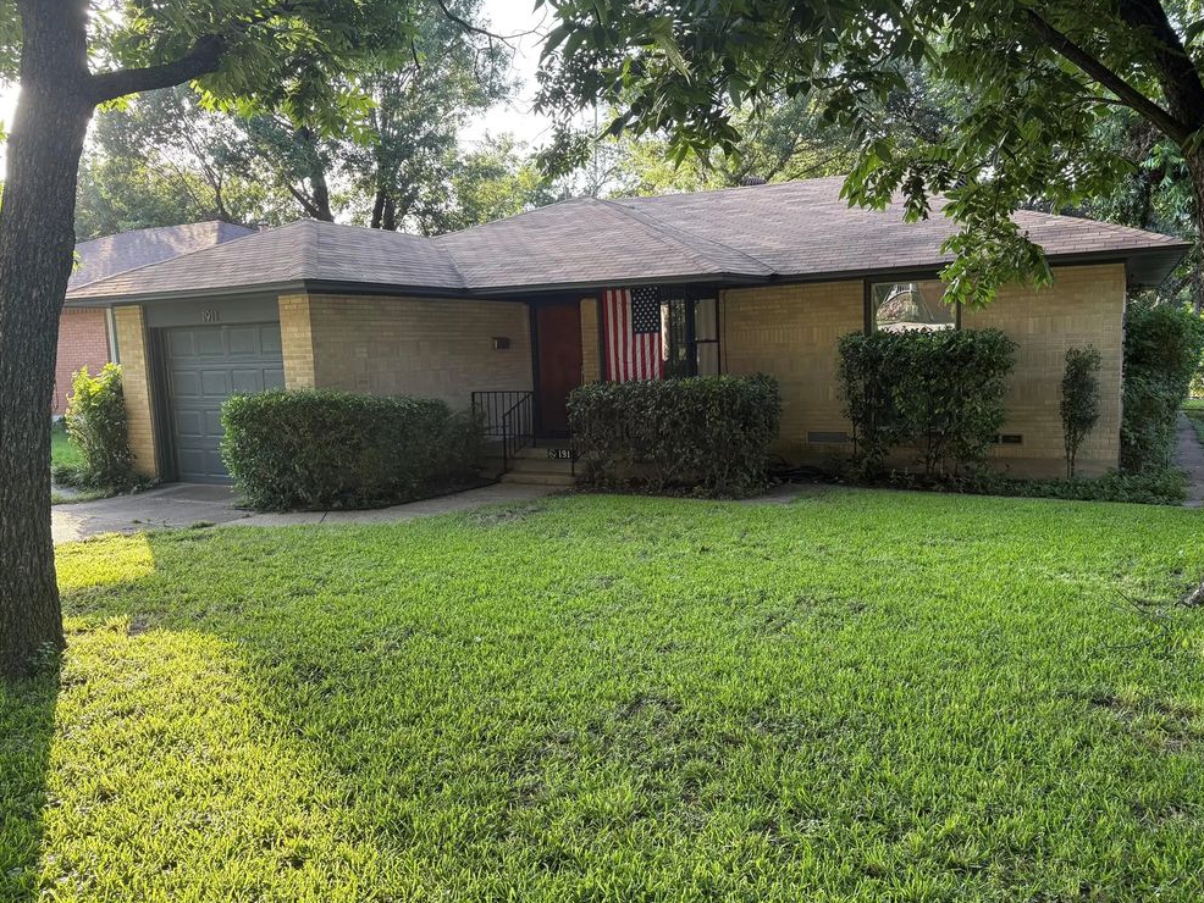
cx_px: 624
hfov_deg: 65.3
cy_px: 439
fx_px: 939
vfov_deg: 51.4
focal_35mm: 27
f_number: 1.6
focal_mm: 5.96
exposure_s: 1/243
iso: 80
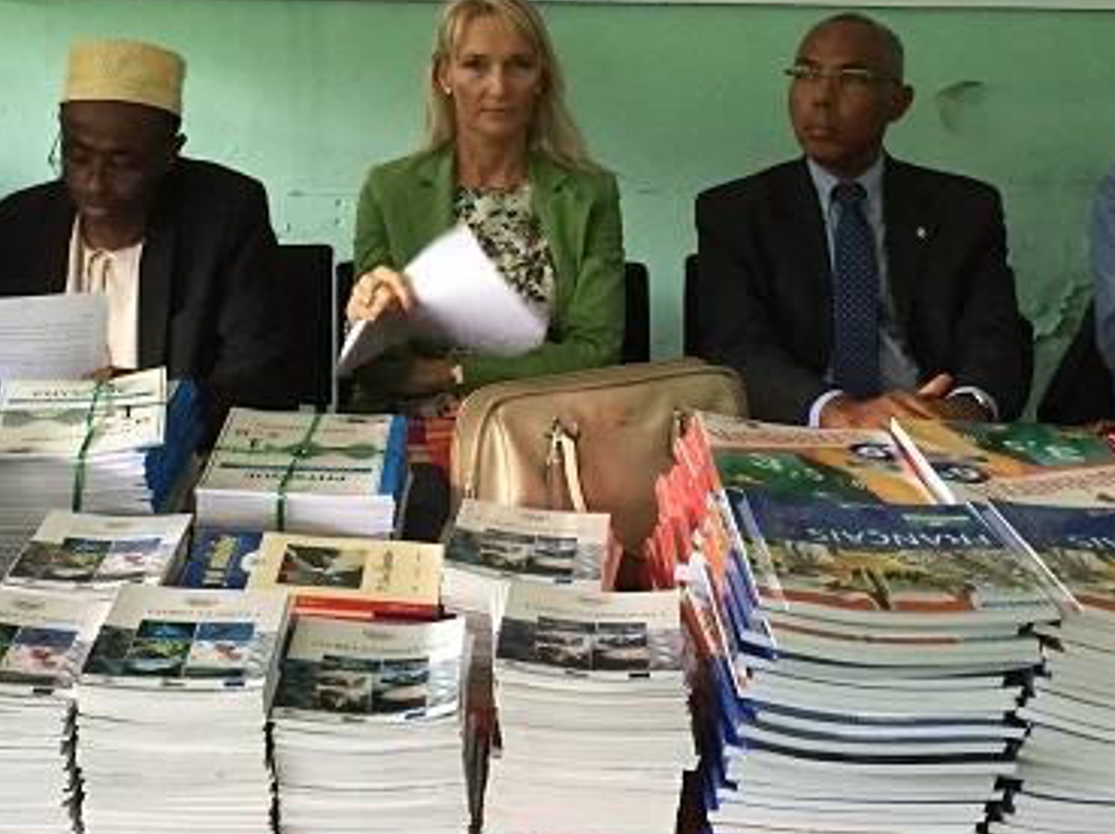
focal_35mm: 59
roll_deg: +0.4
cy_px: 202
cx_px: 357
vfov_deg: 24.5
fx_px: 1899
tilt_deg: -11.0
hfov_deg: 32.4
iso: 250
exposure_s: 1/33
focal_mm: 4.15
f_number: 2.2
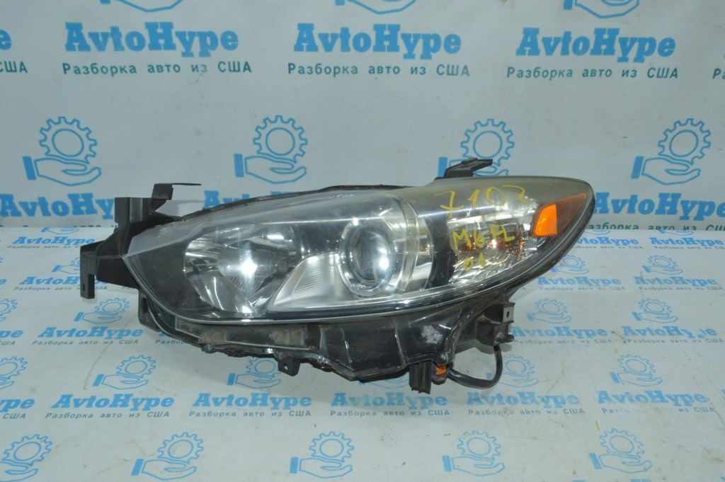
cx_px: 362
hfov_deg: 62.0
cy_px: 241
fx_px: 604
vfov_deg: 43.5
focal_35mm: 30
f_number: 16
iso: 1250
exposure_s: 1/40
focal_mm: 20
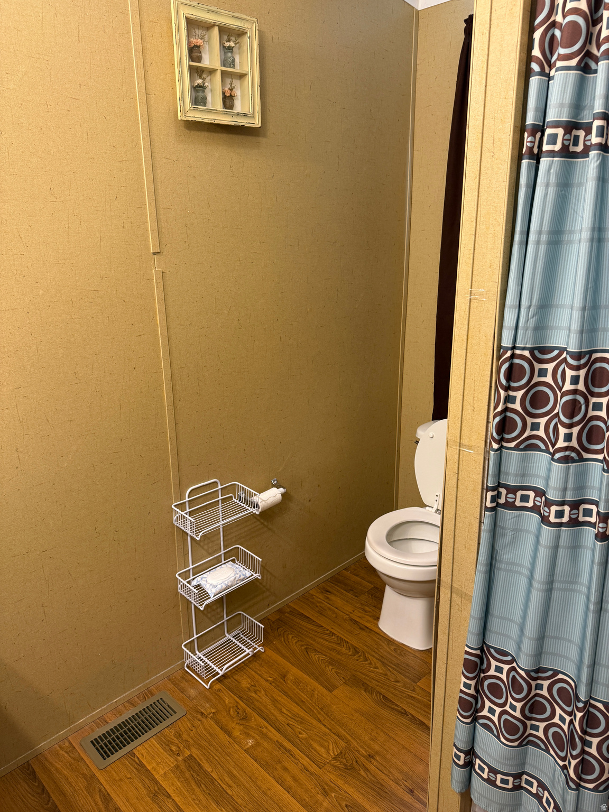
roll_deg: +1.0
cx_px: 304
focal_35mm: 24
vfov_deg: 71.6
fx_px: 563
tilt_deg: -16.9
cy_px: 406
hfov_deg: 56.8
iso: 160
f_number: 1.78
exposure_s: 1/60
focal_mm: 6.76
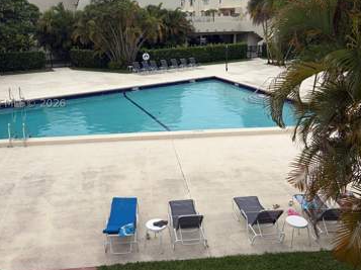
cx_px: 159
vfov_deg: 40.4
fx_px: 365
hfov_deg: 52.5
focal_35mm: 35
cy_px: 103
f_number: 1.6
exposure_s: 1/2747
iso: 50
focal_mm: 5.96
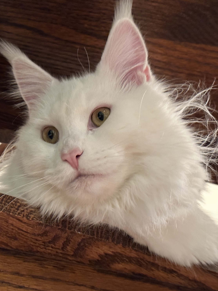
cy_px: 145
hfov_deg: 22.5
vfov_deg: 29.8
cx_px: 75
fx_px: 546
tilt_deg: +45.4
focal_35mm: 65
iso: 500
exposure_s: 1/30
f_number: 1.78
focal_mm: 6.86
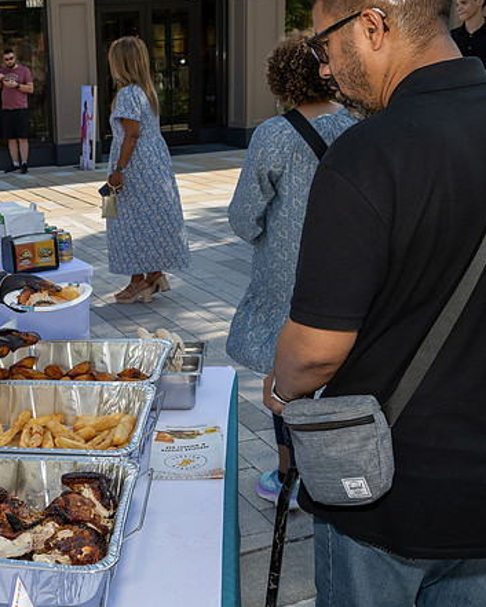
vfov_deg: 38.0
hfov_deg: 29.4
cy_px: 315
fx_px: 881
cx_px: 37
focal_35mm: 49
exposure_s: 1/250
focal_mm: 22
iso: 125
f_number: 7.1
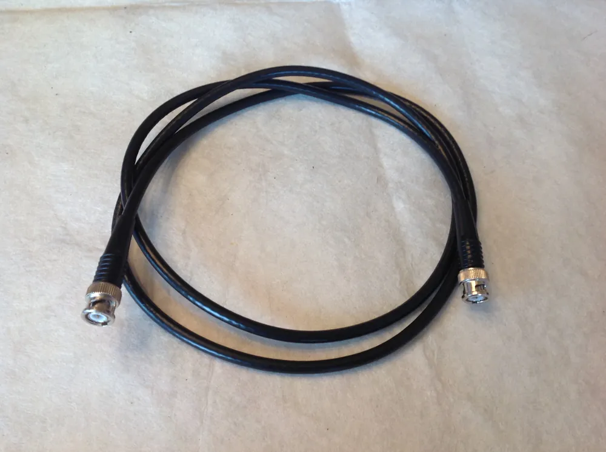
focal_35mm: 35
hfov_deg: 52.7
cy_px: 226
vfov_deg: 40.6
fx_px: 612
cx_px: 303
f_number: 2.4
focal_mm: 4.28
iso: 64
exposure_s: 1/30
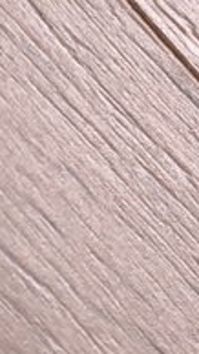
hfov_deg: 5.4
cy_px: 841
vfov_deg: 11.3
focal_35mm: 160
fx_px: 1502
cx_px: -858
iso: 640
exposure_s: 1/50
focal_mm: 6.57
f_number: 1.6
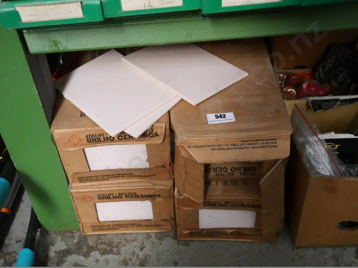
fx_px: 455
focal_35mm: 44
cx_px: 179
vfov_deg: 32.9
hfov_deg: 42.9
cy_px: 134
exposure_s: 1/500
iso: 6400
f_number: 4.2
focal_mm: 22
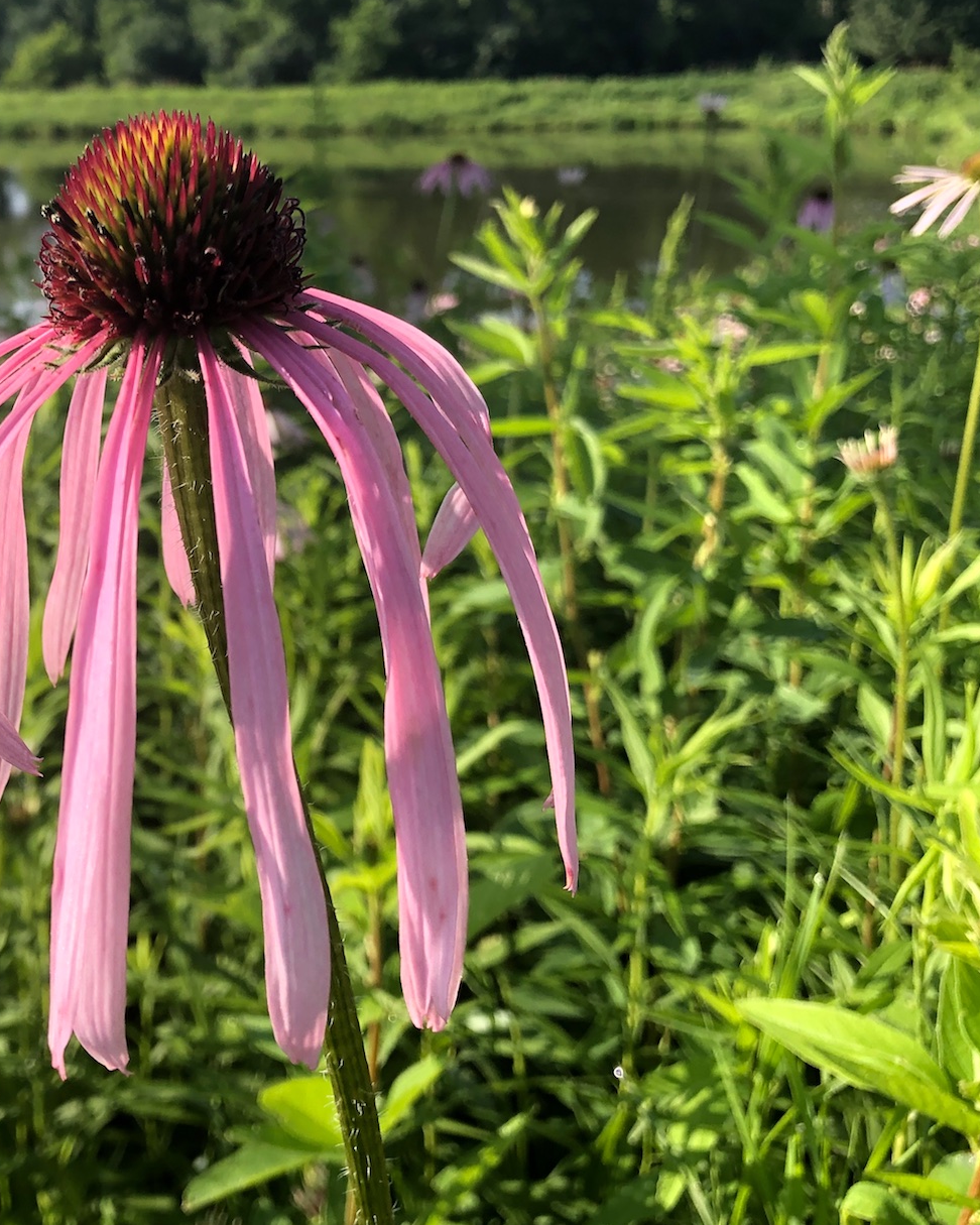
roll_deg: +0.2
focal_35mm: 45
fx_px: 1631
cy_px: 526
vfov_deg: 41.1
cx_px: 154
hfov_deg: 32.2
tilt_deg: -15.1
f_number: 1.8
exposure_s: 1/873
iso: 20
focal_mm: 3.99
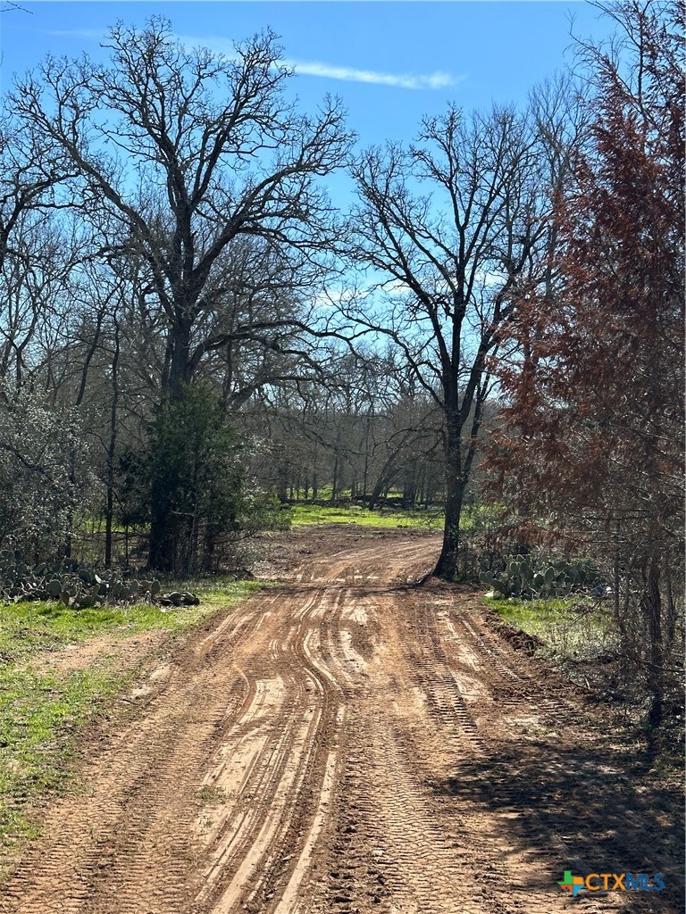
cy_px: 457
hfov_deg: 30.3
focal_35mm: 48
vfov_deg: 39.7
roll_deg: -2.9
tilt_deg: +1.4
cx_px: 343
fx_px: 1268
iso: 64
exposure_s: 1/3472
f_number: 1.78
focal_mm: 6.86
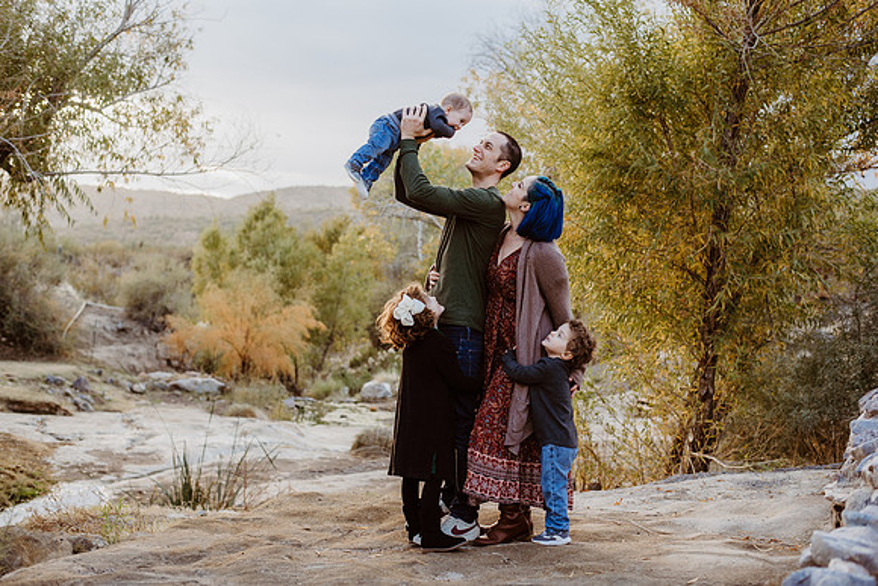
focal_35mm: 50
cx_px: 439
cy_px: 293
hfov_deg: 39.6
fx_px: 1220
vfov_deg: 27.0
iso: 400
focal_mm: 50
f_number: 3.2
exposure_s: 1/500
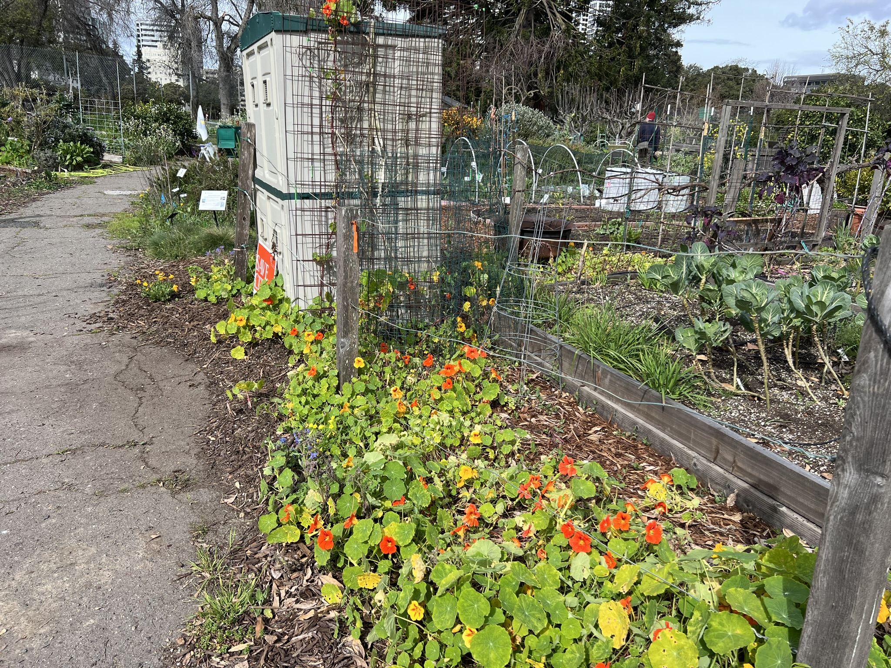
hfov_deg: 67.3
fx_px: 669
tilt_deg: -17.9
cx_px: 446
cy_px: 334
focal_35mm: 26
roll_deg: -2.6
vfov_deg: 53.1
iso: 50
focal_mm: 5.7
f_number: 1.5
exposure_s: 1/2457
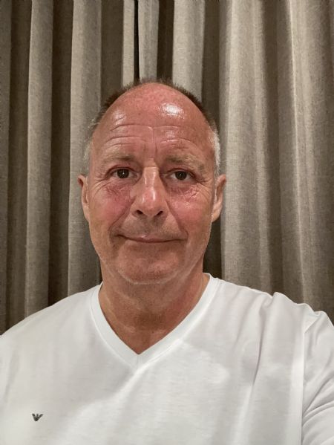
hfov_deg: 44.2
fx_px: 411
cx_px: 167
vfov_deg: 56.8
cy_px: 222
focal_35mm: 32
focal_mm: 2.87
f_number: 2.2
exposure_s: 1/35
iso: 500
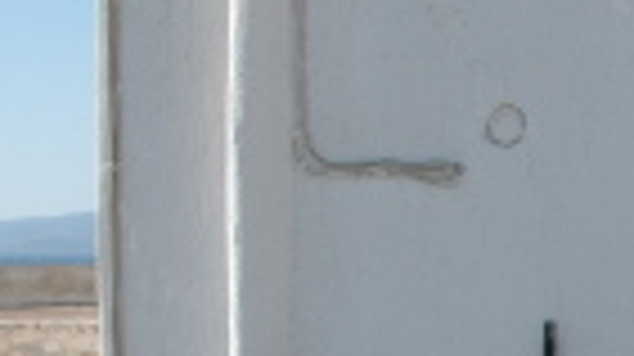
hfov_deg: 13.1
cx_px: 947
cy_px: 559
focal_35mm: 156
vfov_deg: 7.6
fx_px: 2620
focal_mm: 28
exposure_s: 1/320
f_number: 9
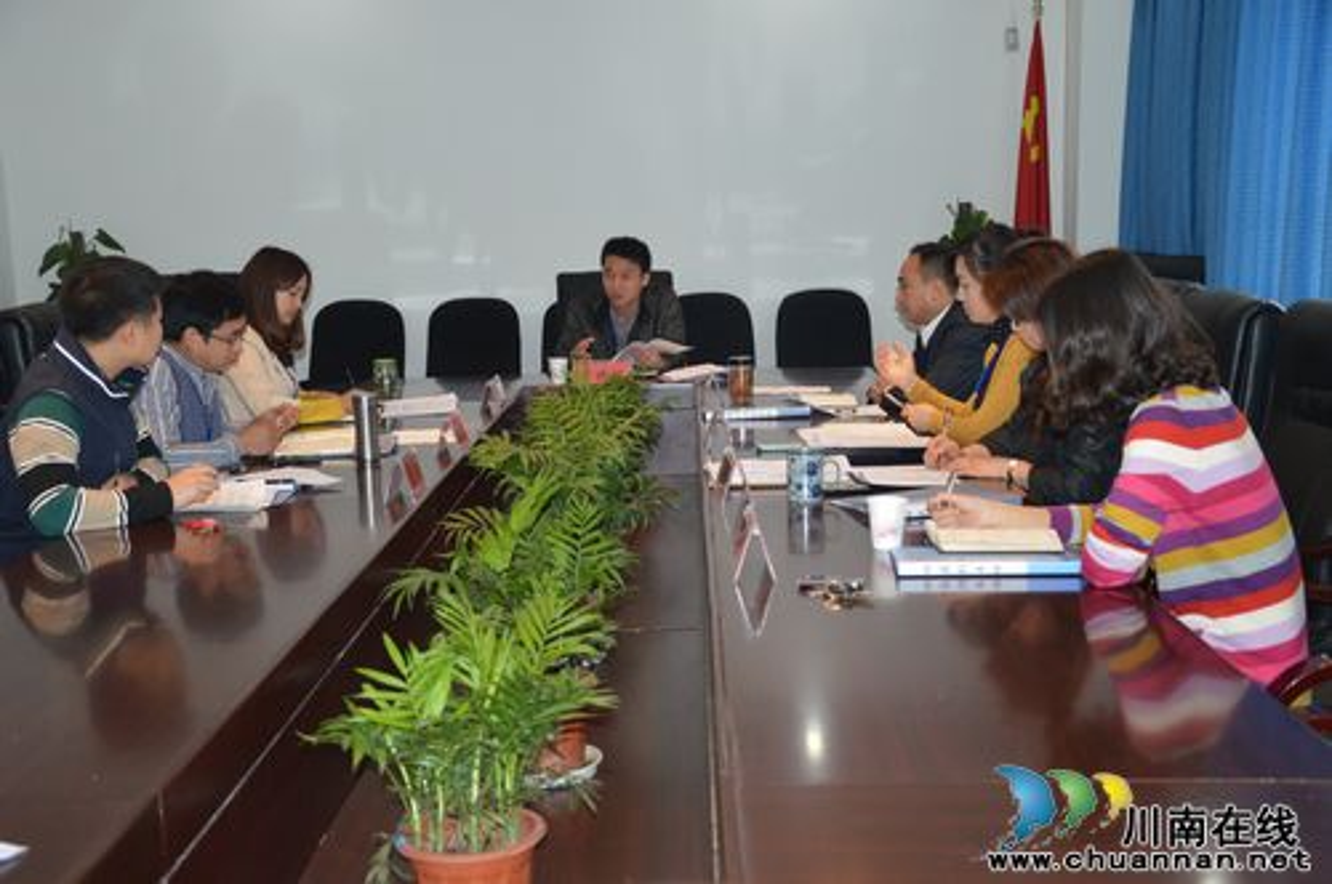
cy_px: 442
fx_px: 1774
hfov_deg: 41.2
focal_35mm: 48
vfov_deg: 28.0
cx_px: 666
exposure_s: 1/60
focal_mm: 32
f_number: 4.2
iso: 800
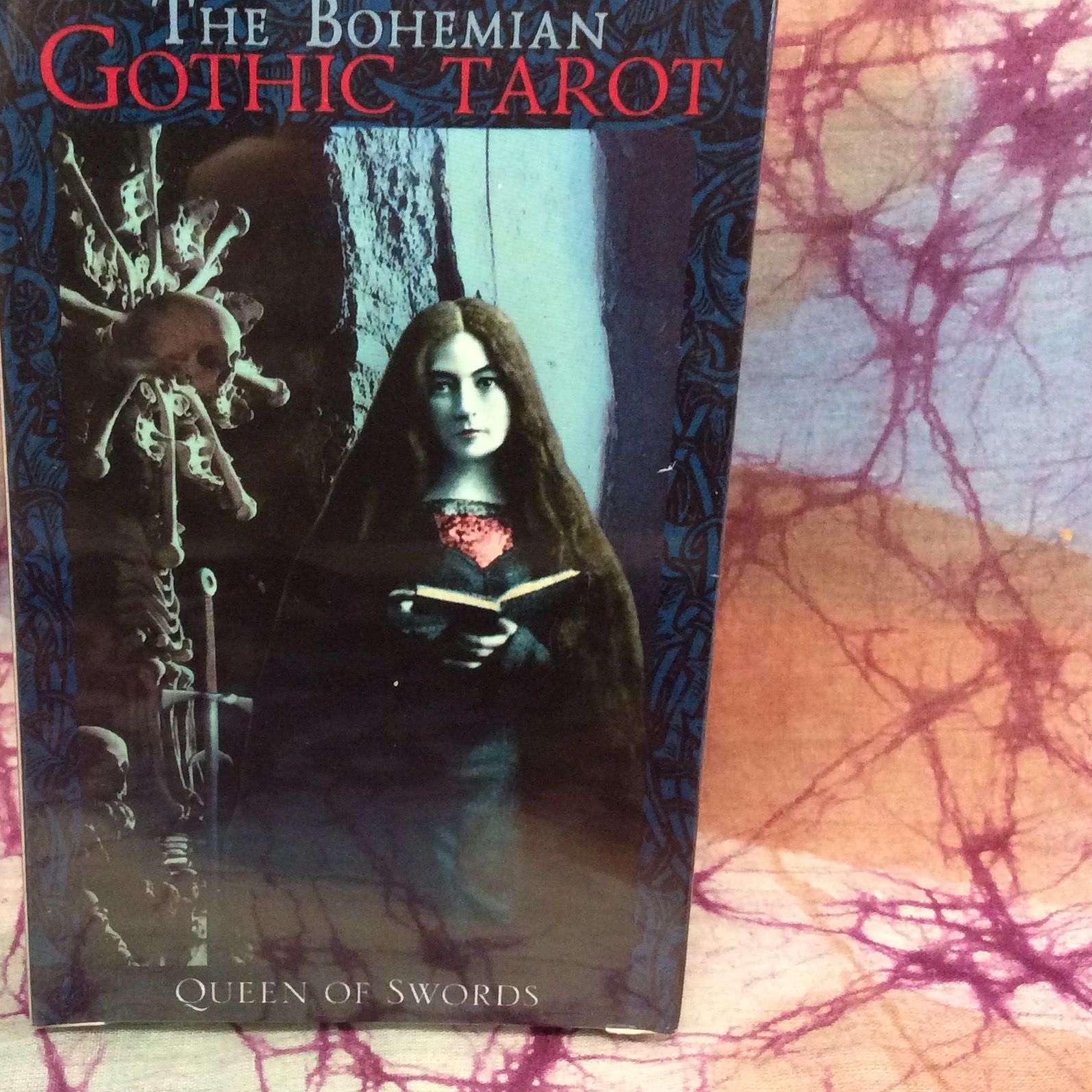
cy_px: 520
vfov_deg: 36.8
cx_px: 340
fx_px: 1642
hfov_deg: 36.3
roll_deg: -1.3
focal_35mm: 46
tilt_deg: -24.8
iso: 250
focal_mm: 3.3
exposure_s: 1/20
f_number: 2.4
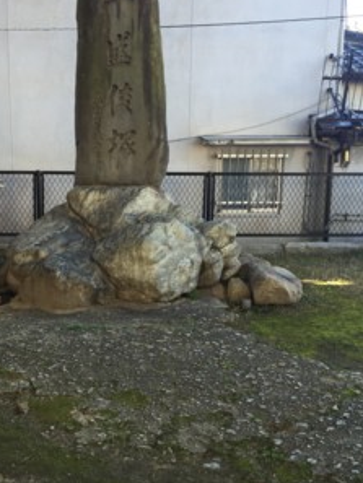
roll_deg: -0.3
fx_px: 615
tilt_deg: -9.8
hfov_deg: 32.5
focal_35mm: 44
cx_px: 107
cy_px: 267
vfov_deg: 42.9
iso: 32
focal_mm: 4.15
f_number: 2.2
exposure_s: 1/120
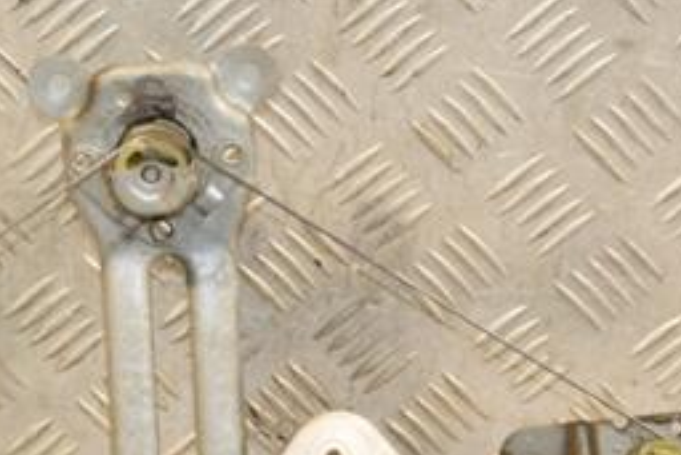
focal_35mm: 158
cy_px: 394
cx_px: 218
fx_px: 2994
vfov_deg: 8.7
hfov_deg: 13.0
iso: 800
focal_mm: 45
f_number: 5
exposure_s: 1/200
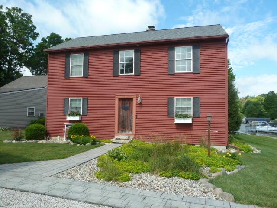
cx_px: 138
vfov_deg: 54.9
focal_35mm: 25
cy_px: 104
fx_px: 200
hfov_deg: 69.4
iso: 80
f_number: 4
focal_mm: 4.1
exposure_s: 1/320
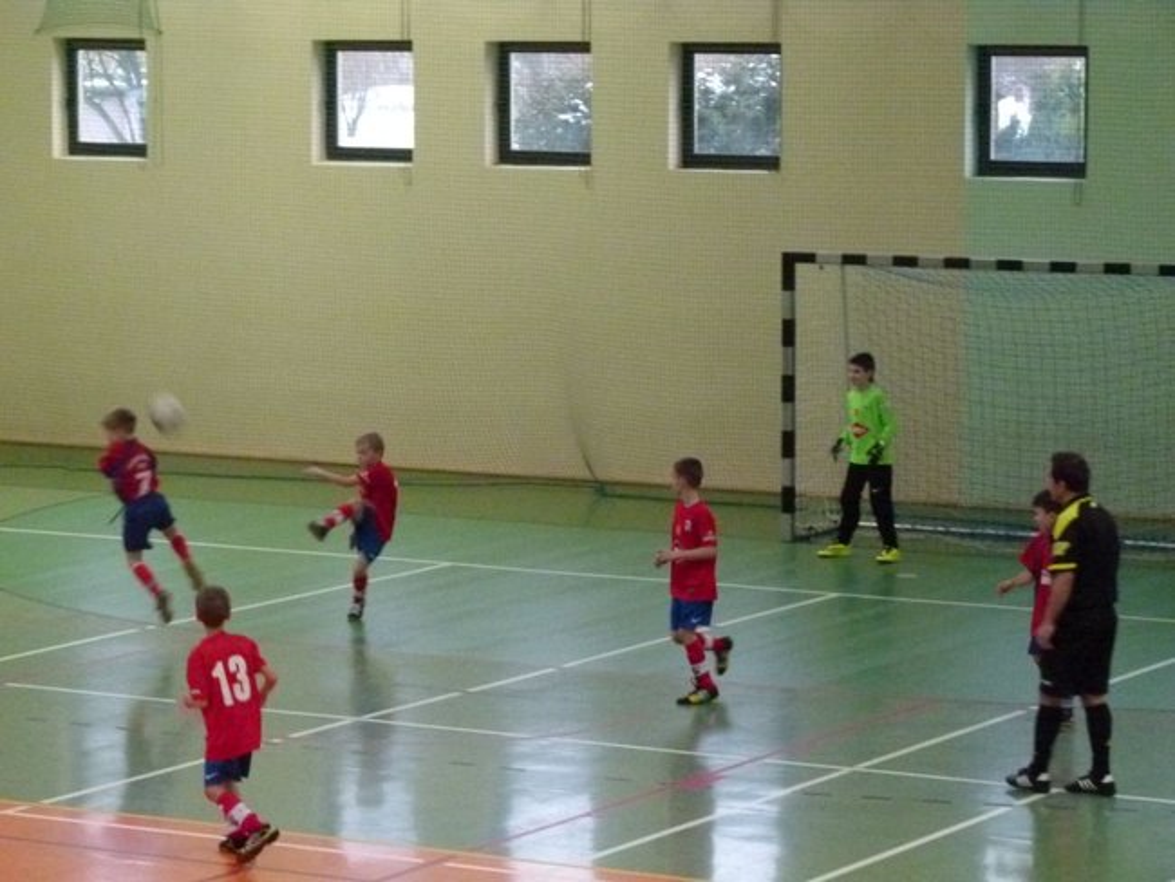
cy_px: 441
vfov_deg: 11.6
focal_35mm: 128
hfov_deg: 15.4
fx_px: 4346
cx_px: 588
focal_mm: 23
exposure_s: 1/60
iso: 1000
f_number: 3.6
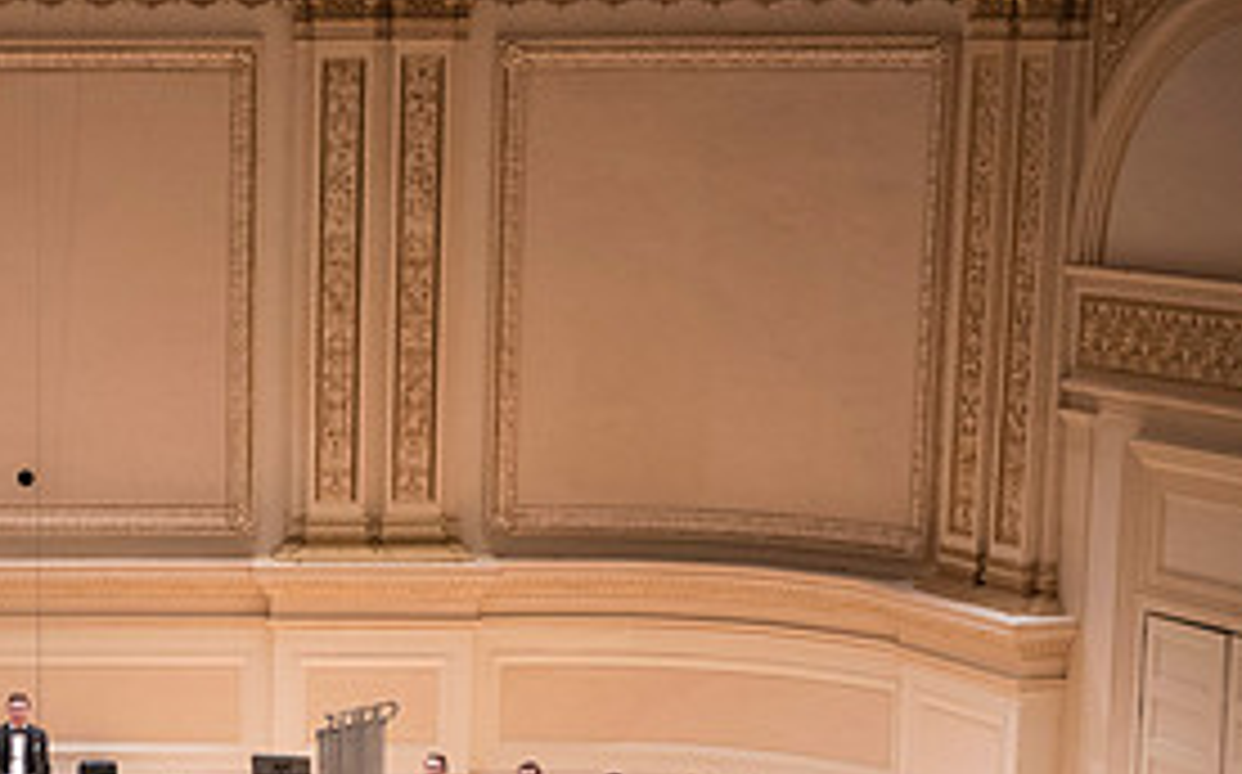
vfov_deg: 10.7
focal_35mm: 121
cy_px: 758
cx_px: 58
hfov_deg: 16.9
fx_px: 4092
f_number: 2.8
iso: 1600
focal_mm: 55
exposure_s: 1/200
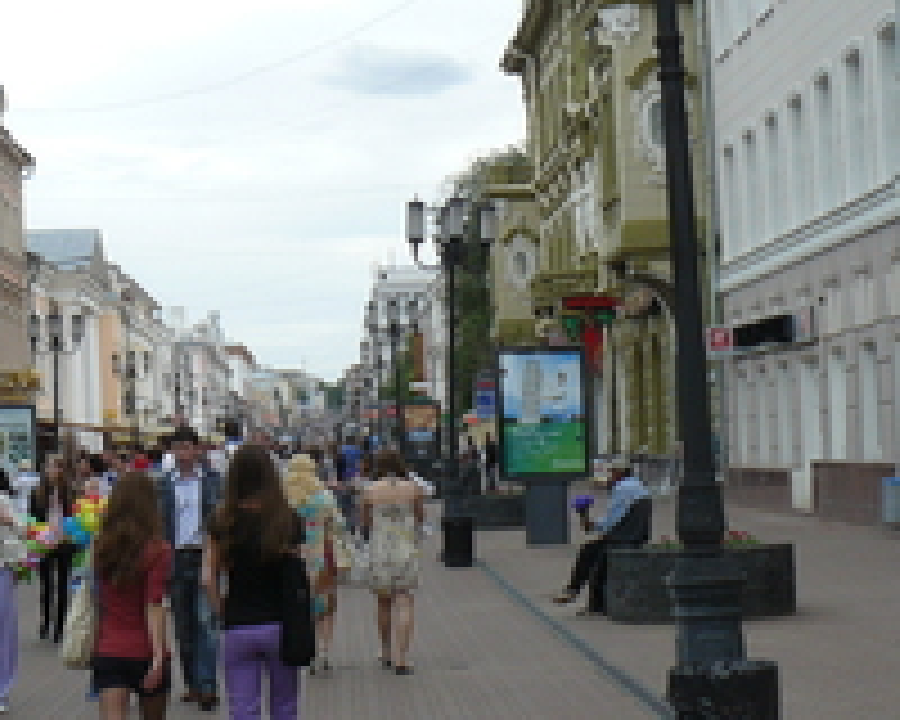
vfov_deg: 19.4
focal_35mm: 79
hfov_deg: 24.1
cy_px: 446
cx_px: 346
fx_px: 2104
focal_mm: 6
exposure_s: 1/250
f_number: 4.5
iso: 100
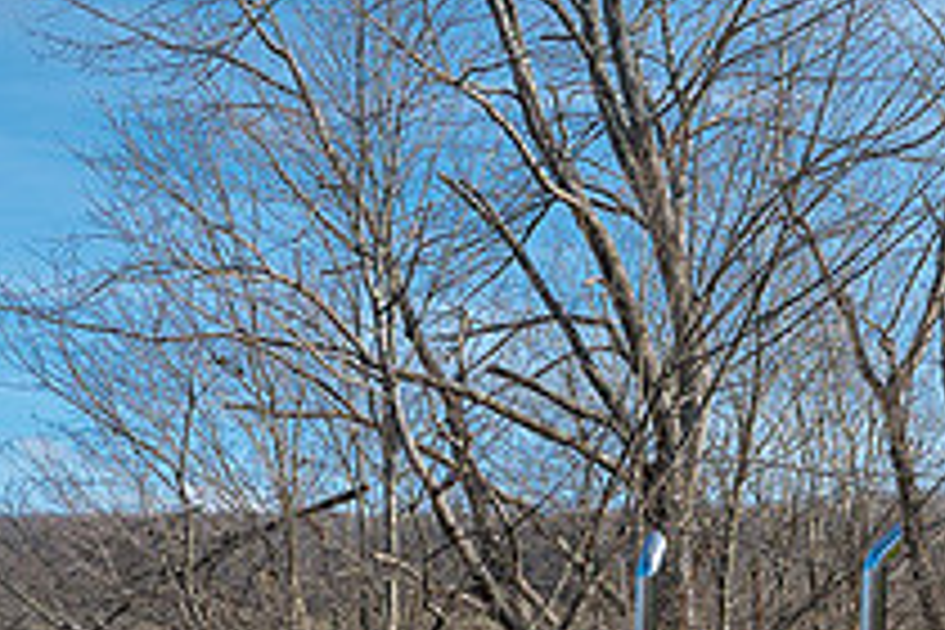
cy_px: 745
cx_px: 832
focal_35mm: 127
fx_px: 3333
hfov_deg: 16.0
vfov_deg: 10.6
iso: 100
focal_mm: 46
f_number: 2.8
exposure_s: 1/80
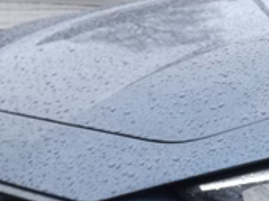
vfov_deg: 15.9
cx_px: 321
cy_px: 137
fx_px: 723
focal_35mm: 93
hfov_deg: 19.8
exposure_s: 1/320
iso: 80
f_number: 2.8
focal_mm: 3.6
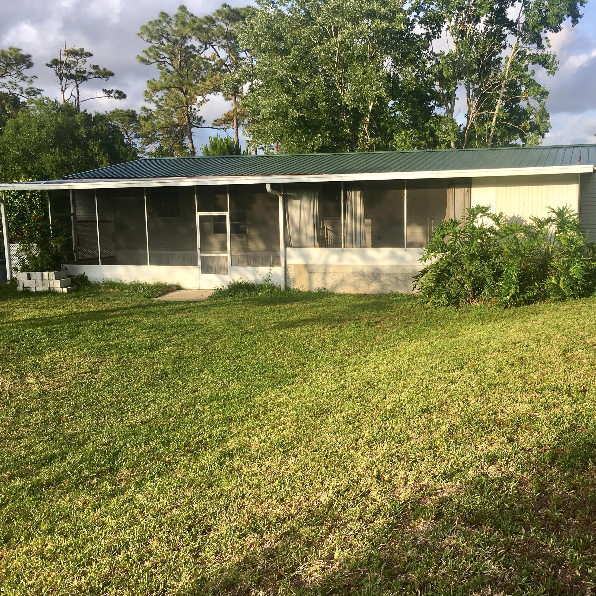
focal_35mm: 35
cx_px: 387
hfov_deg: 46.6
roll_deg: -0.6
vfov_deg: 47.2
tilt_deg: -6.0
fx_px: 682
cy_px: 304
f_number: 2.2
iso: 25
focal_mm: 4.15
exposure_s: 1/769
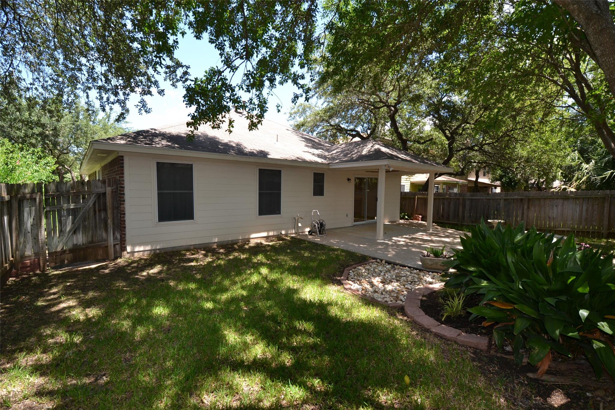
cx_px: 308
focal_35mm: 15
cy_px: 205
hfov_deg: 100.4
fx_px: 256
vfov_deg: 77.3
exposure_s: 1/125
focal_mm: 10
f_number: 5.6
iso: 160
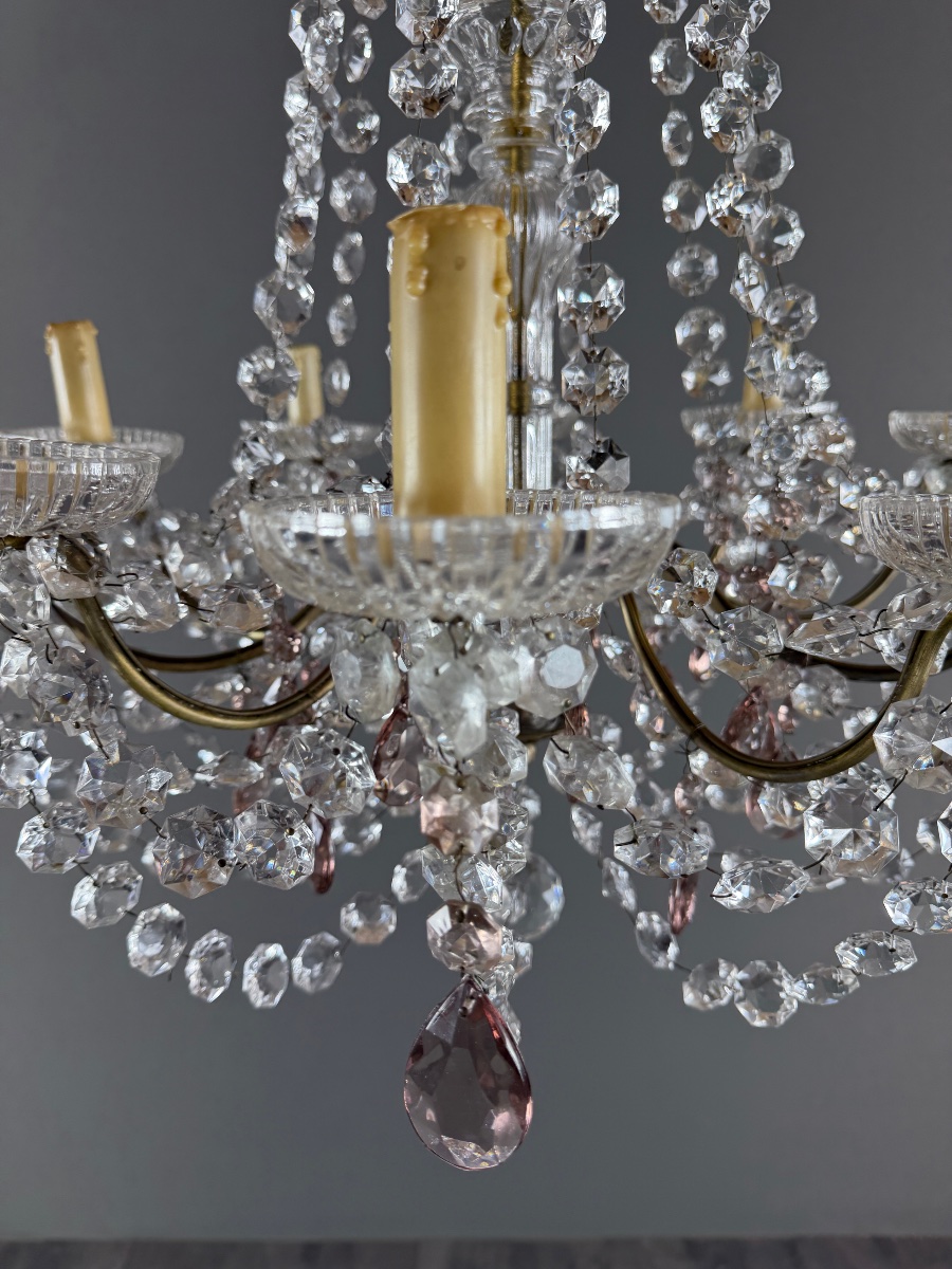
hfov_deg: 56.8
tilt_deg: -14.6
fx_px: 880
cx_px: 476
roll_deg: +0.7
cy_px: 634
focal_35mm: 24
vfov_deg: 71.6
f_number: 1.78
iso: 80
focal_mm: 6.76
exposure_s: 1/100
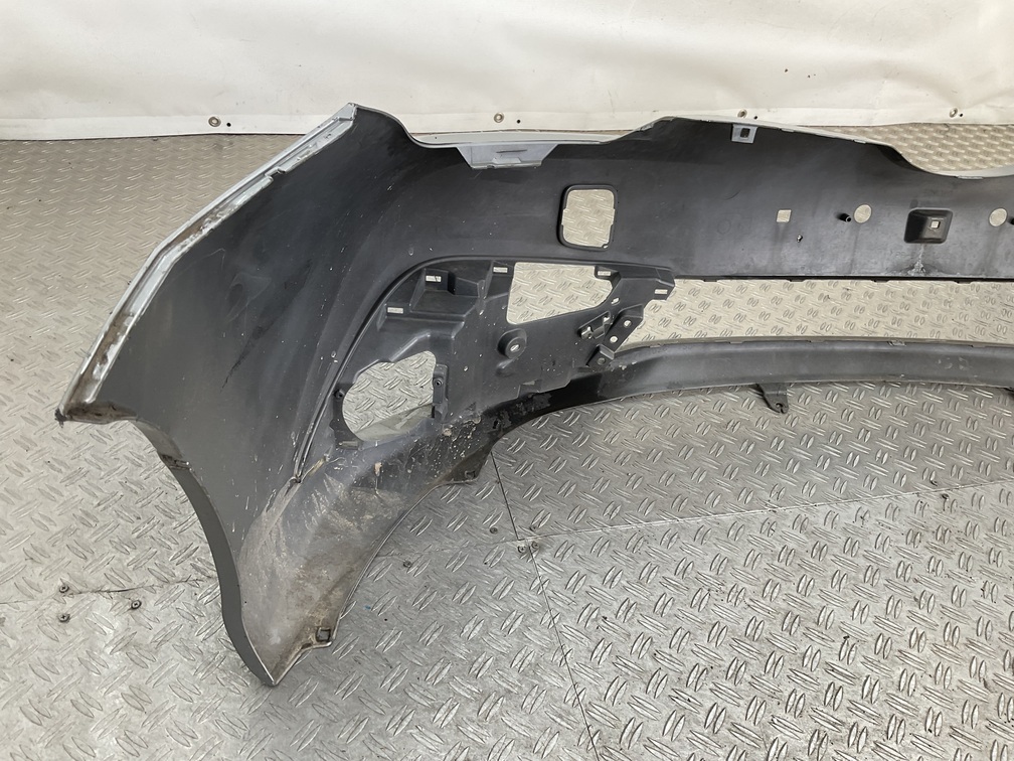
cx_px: 507
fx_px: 849
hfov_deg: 61.7
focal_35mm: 29
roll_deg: -8.9
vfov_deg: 48.2
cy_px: 380
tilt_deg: -36.8
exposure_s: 1/120
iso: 25
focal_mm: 3
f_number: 1.8
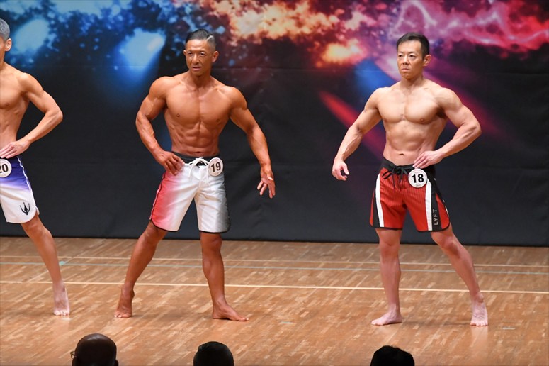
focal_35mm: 285
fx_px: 4344
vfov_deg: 4.8
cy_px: 183
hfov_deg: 7.2
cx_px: 274
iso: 8000
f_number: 5.6
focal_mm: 190
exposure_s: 1/400
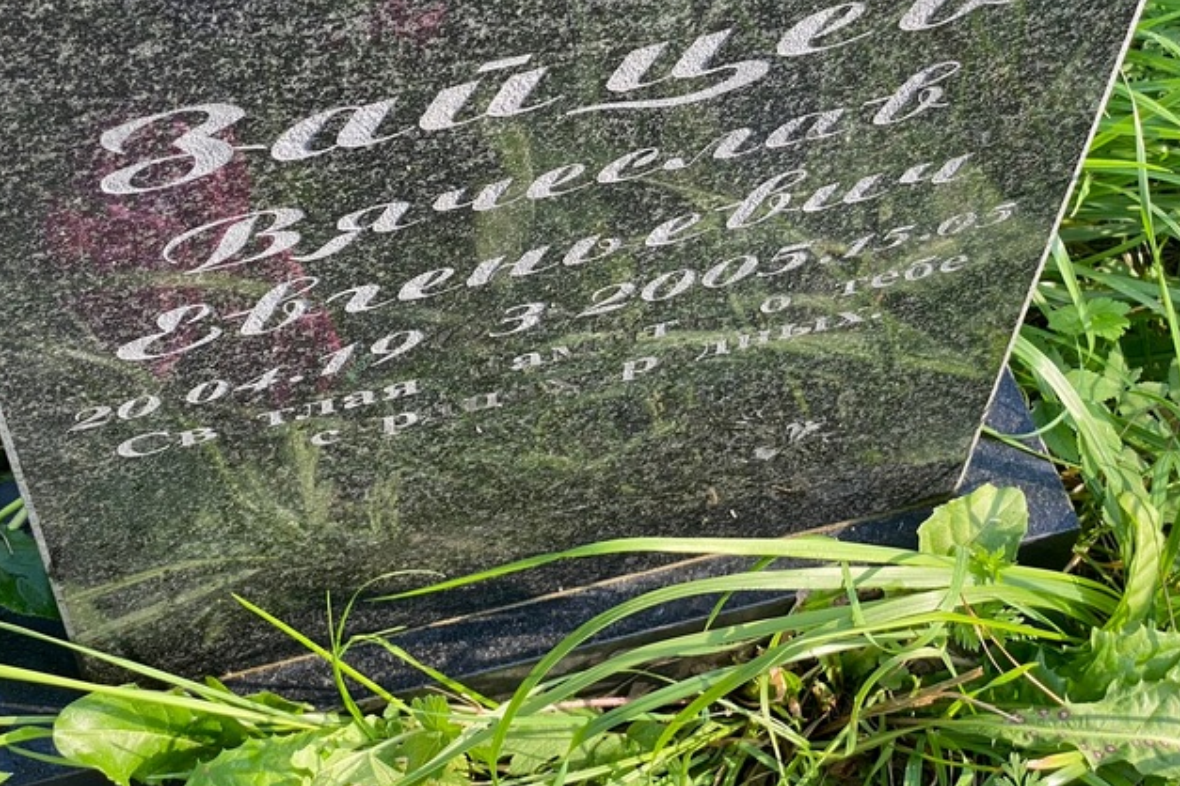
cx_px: 551
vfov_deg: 19.7
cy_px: 293
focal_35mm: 69
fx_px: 2261
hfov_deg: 29.2
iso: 20
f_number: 2
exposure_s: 1/128
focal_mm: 6
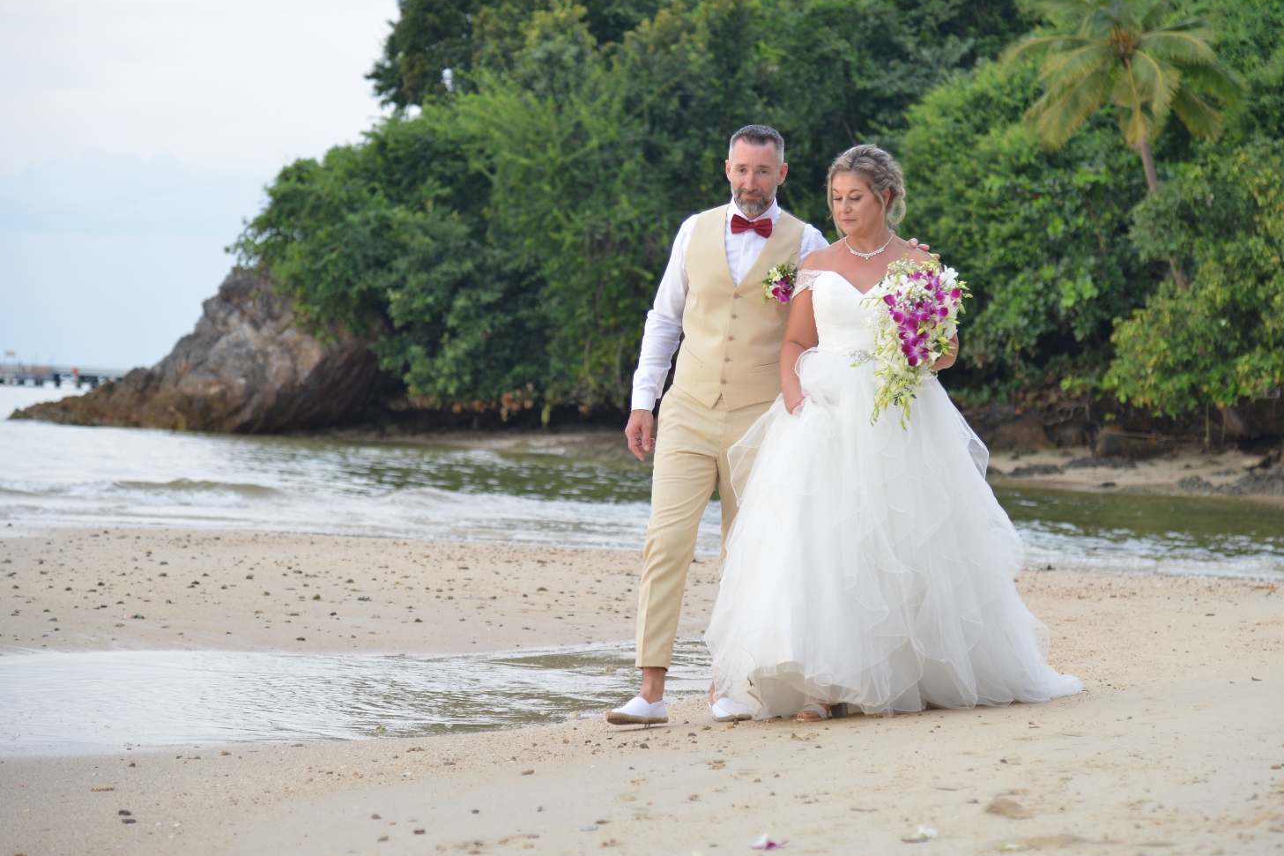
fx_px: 3744
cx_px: 709
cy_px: 334
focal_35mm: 105
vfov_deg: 13.0
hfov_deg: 19.5
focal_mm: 85
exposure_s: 1/400
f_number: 4
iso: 400
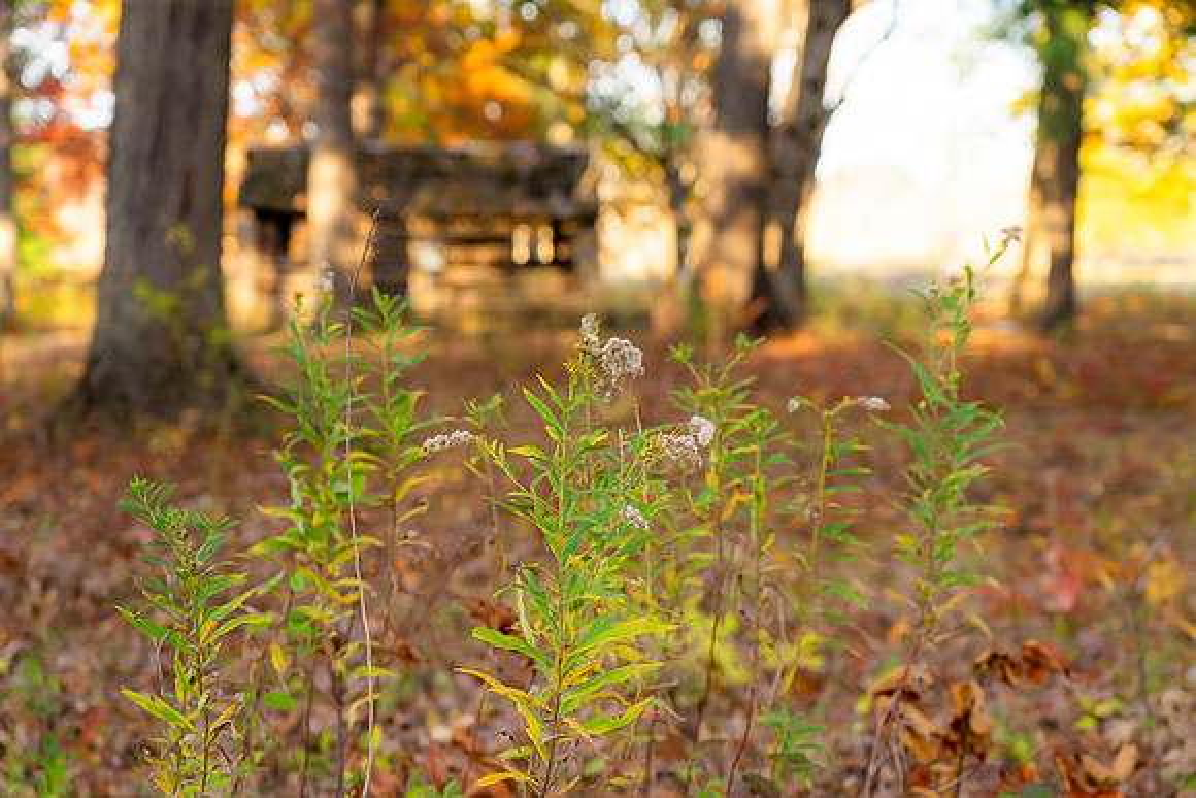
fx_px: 2160
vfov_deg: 20.9
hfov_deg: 31.0
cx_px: 598
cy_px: 399
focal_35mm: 65
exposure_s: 1/320
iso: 800
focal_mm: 65
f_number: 4.5
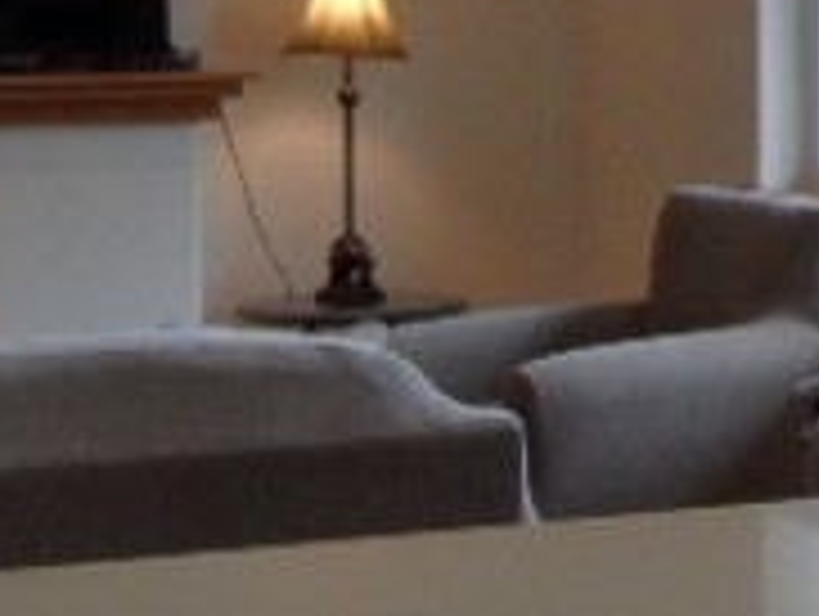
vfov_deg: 11.0
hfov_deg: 14.3
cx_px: 891
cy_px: 360
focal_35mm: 135
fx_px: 3198
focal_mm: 3.9
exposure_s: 1/60
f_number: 3.2
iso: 100
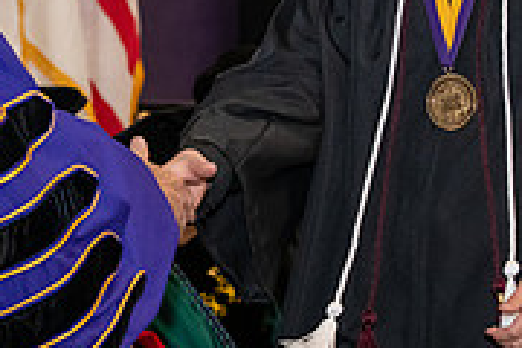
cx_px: 119
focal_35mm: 226
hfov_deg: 9.1
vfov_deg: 6.1
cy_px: 10
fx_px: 3277
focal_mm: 70
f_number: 5
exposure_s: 1/200
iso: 2500
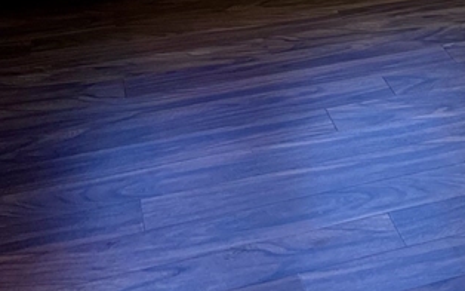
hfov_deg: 20.7
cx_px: 625
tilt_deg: -6.5
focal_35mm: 90
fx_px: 1140
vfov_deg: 12.9
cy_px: -266
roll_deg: -1.0
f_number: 1.5
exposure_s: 1/163
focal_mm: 5.7
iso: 50
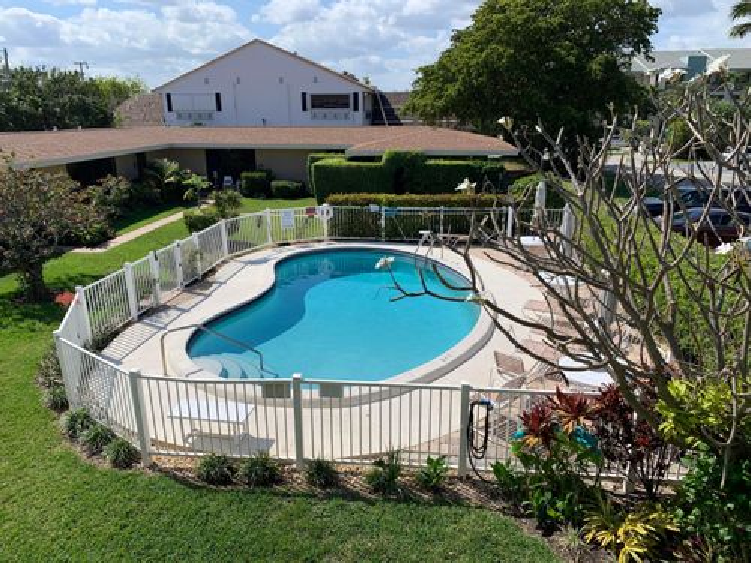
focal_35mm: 26
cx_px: 376
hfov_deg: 67.3
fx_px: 564
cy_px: 282
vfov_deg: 53.1
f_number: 1.8
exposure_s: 1/3521
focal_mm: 4.25
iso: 25
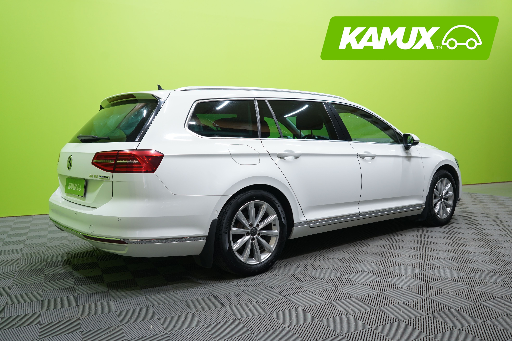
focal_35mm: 30
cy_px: 170
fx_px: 427
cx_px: 256
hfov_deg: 61.9
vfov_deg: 43.6
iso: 500
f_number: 4.5
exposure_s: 1/20
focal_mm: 30
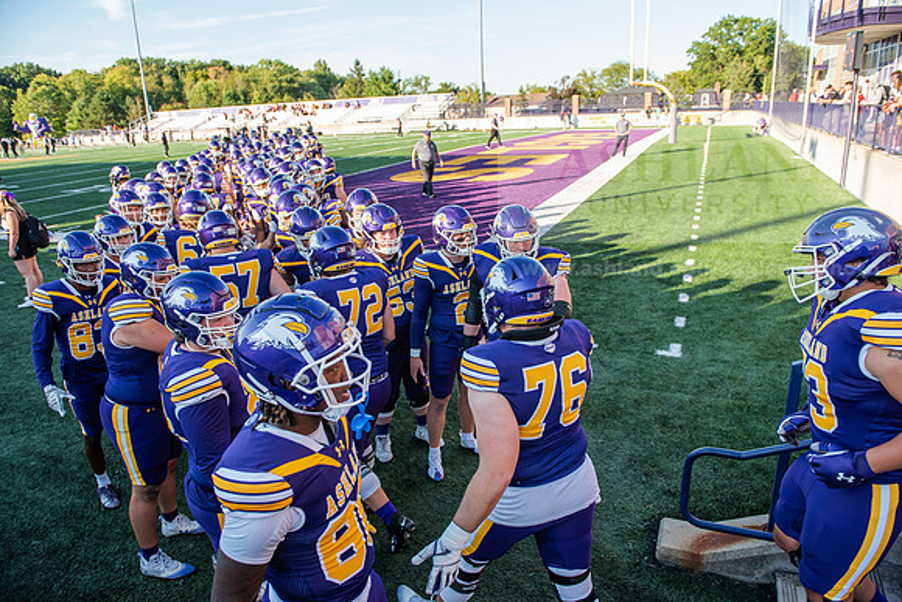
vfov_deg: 53.2
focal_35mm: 24
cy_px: 301
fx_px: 601
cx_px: 451
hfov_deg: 73.7
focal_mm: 24
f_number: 4
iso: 250
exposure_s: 1/500
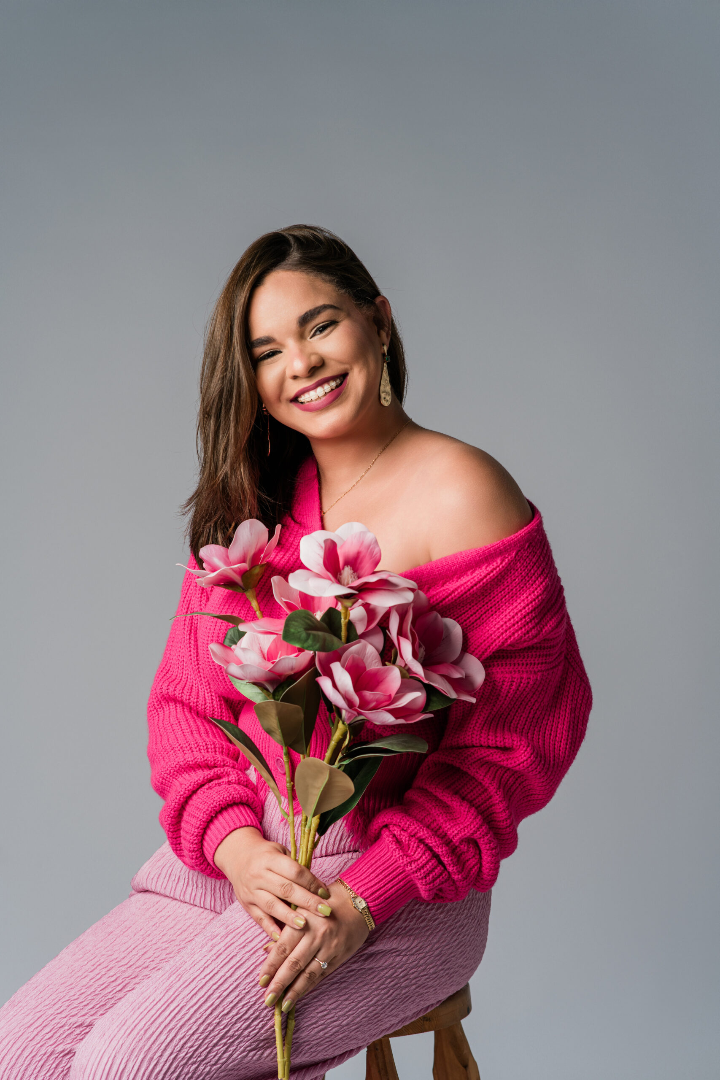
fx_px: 2549
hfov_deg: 16.1
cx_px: 360
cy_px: 540
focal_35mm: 85
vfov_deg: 23.9
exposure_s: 1/100
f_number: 4.5
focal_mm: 85
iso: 100
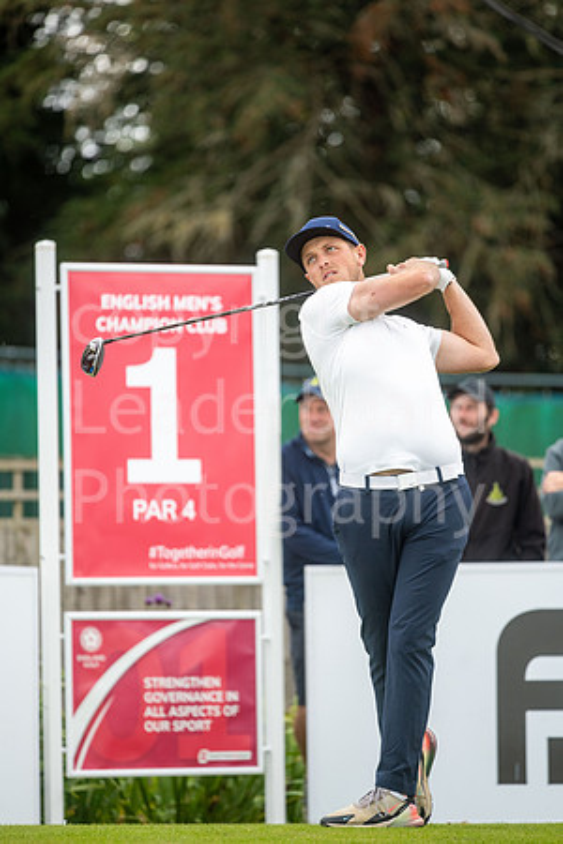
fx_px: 7037
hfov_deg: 4.6
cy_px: 422
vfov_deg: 6.9
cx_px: 282
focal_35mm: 300
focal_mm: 300
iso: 640
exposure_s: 1/1000
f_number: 4
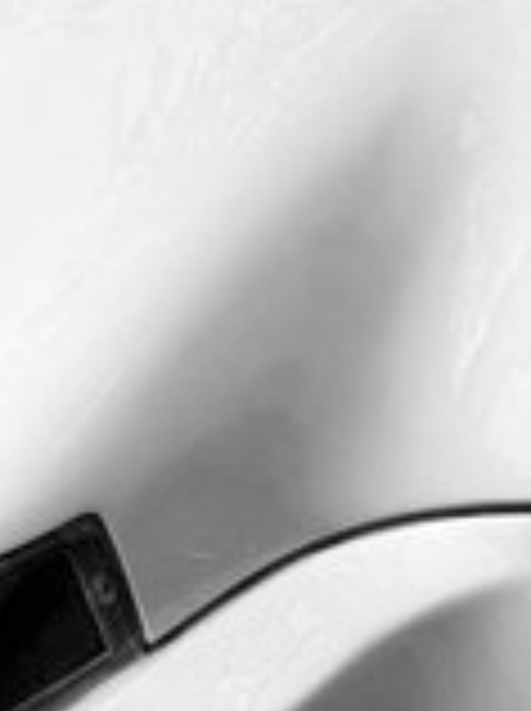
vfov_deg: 12.2
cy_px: -315
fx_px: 3199
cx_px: -310
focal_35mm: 156
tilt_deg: -21.4
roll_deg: +1.3
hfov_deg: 9.2
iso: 80
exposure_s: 1/1553
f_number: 1.78
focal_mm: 6.76
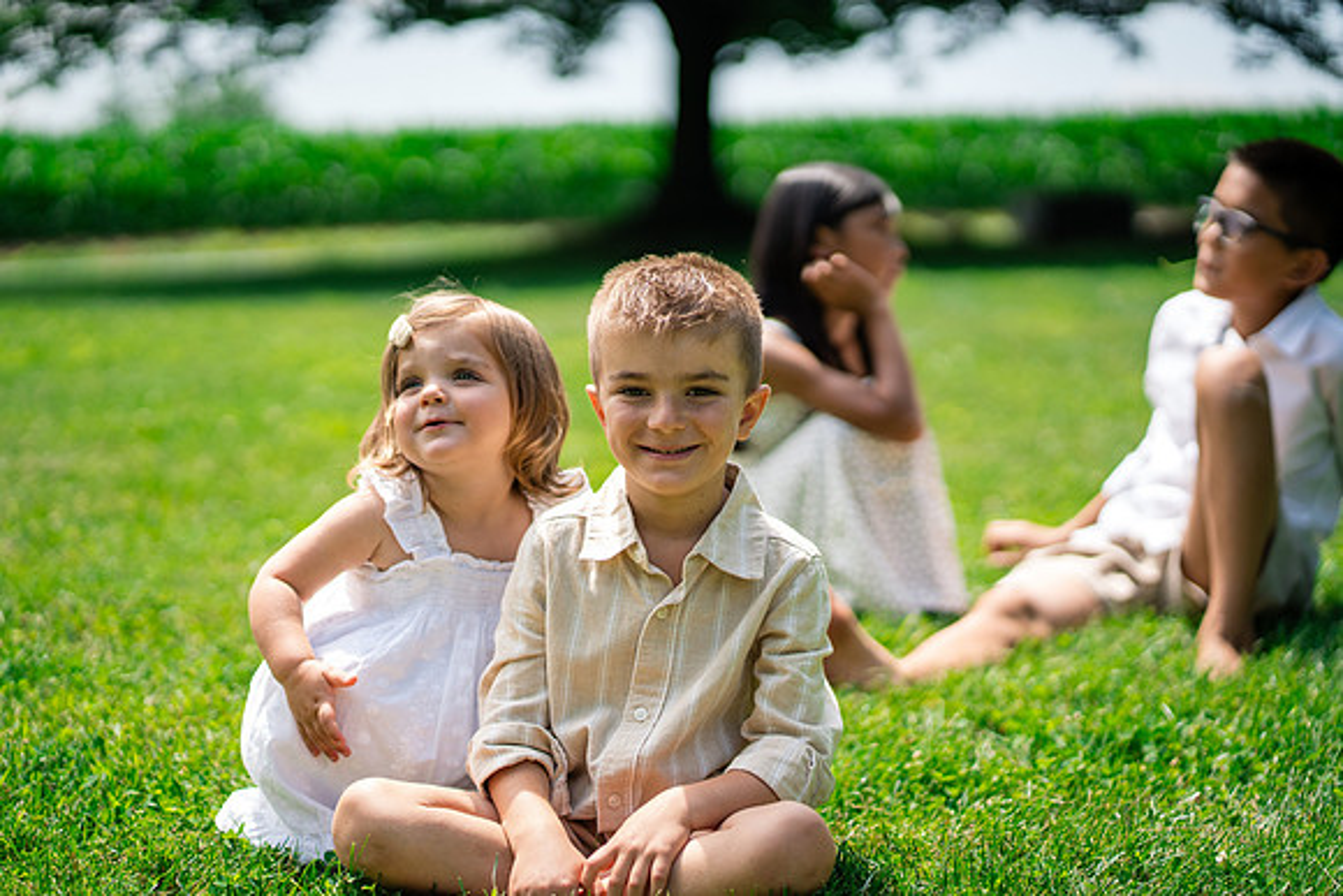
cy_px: 448
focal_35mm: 85
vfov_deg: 16.1
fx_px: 3172
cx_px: 672
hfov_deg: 23.9
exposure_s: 1/6400
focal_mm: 85
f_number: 2
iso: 400
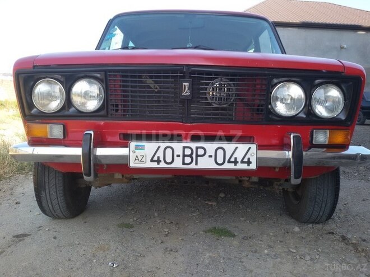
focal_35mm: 31
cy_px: 138
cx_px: 185
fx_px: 331
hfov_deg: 58.4
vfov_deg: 45.4
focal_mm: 2.93
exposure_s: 1/184
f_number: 2.4
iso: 40
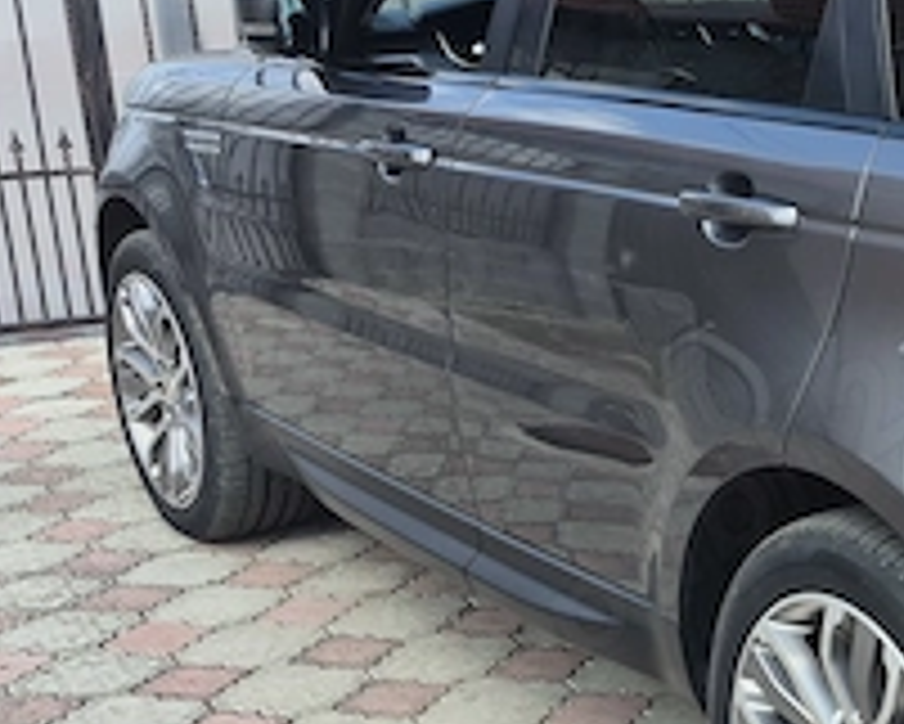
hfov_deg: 24.9
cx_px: 1147
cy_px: 490
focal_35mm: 67
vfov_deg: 22.7
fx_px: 1793
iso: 25
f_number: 1.8
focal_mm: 5.4
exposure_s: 1/580
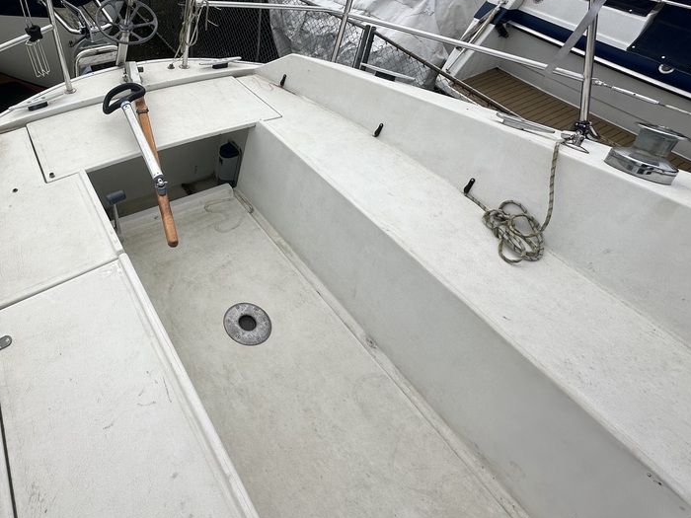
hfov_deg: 66.7
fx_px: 479
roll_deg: -1.4
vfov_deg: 54.1
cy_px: 128
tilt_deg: -36.6
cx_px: 166
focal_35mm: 24
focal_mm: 2.22
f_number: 2.2
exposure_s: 1/4000
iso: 50
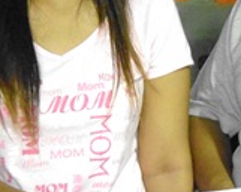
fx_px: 562
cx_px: 198
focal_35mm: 79
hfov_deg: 23.8
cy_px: 43
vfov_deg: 19.2
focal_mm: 4.7
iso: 800
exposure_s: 1/8
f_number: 2.8
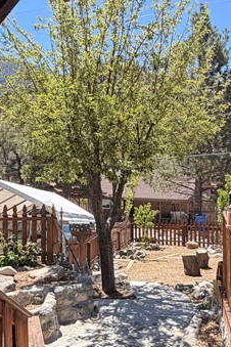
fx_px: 423
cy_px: 197
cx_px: 109
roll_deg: -0.8
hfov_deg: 30.5
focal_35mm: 44
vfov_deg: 44.4
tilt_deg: -4.3
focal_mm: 2.22
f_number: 2.2
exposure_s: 1/694
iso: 40
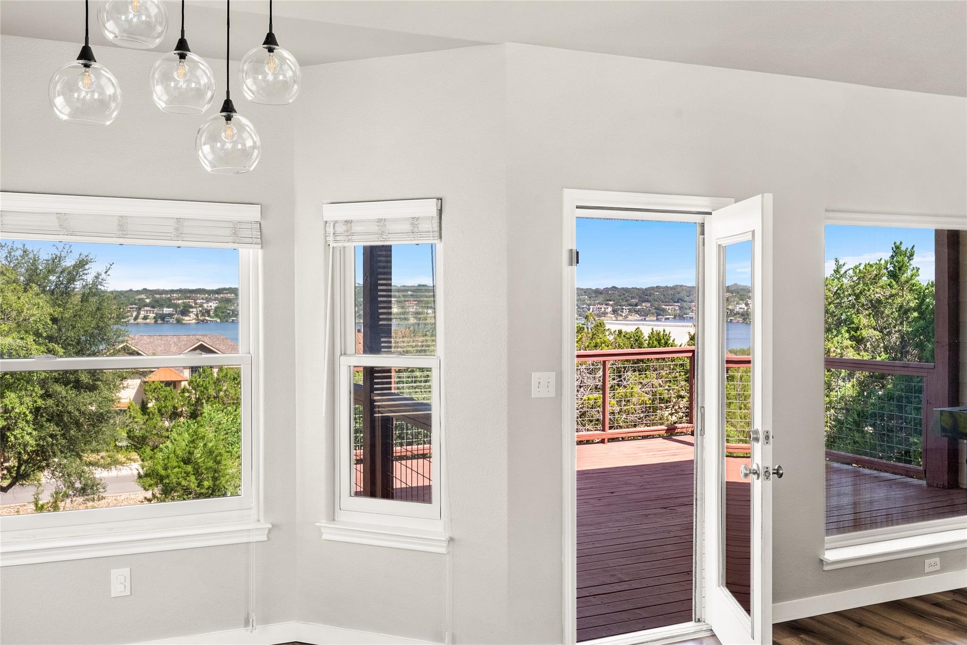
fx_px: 887
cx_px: 484
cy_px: 322
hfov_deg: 57.2
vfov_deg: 40.0
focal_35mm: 33
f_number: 10
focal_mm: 33
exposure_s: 1/4
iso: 400
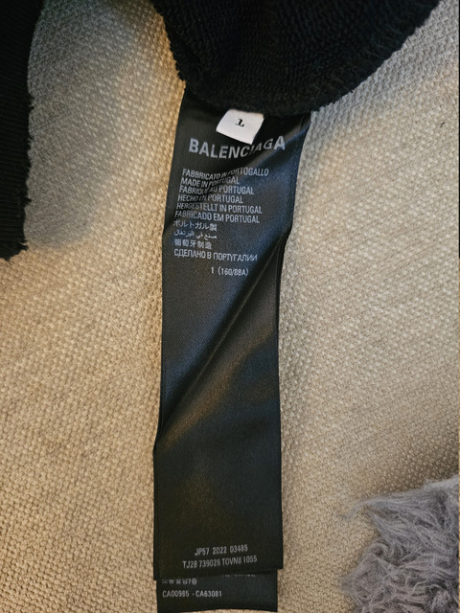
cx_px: 230
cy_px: 306
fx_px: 408
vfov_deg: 73.9
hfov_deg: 58.9
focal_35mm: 23
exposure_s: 1/26
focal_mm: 6.3
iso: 1000
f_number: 1.7
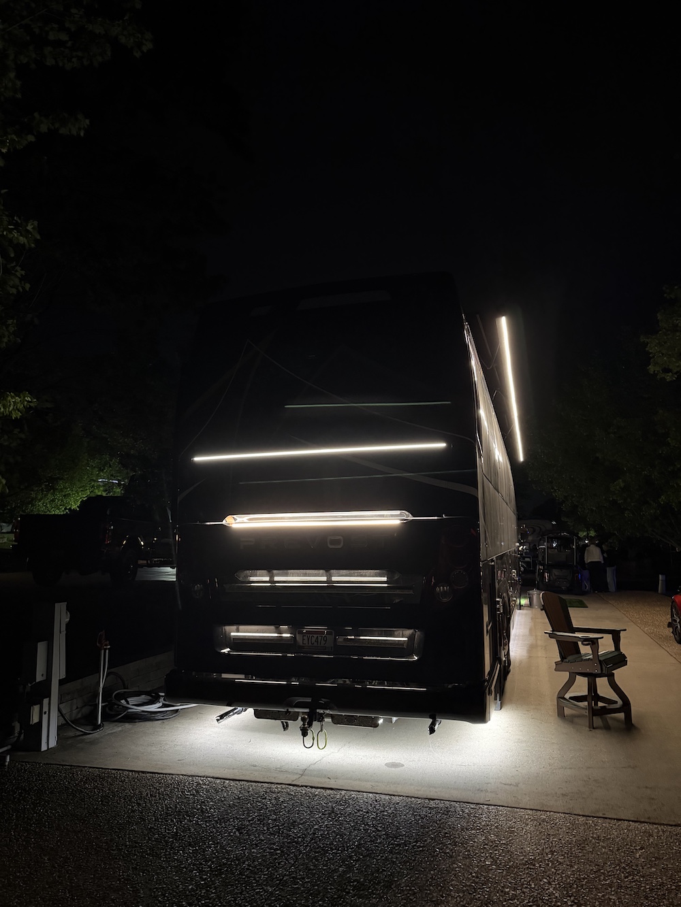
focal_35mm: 24
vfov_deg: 71.6
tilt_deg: +6.6
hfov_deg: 56.8
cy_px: 454
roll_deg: +0.8
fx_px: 629
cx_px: 340
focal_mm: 6.76
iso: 1250
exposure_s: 1/30
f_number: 1.78
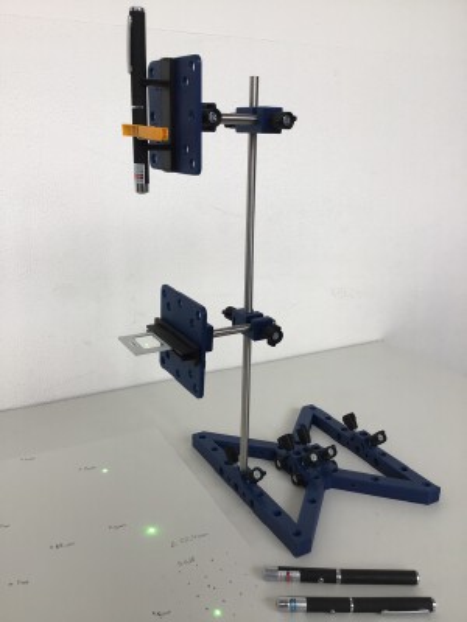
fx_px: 558
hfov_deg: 45.4
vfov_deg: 58.4
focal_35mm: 31
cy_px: 311
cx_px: 234
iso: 32
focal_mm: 3.3
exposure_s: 1/100
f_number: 2.4
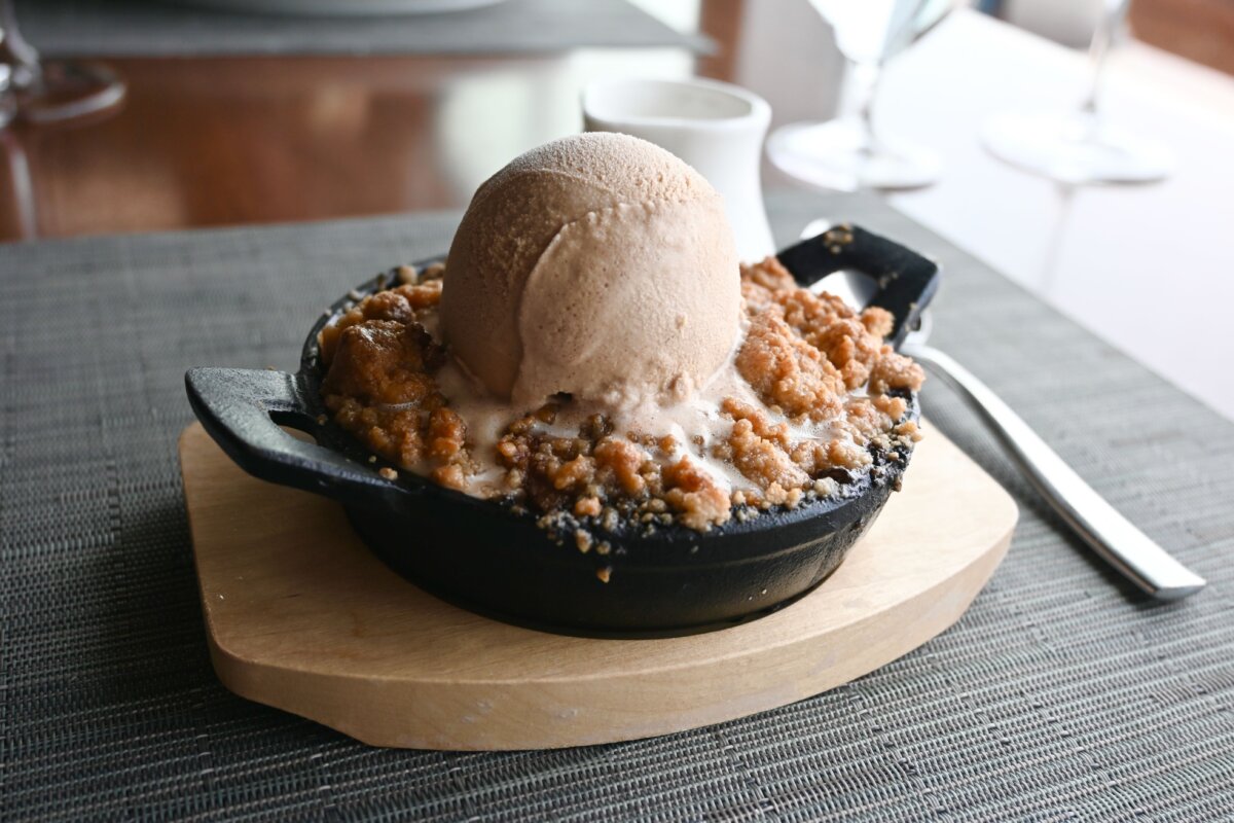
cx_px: 617
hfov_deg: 56.1
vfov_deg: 39.1
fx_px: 1157
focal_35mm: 34
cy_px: 412
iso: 320
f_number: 4
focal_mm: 22.5
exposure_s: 1/250
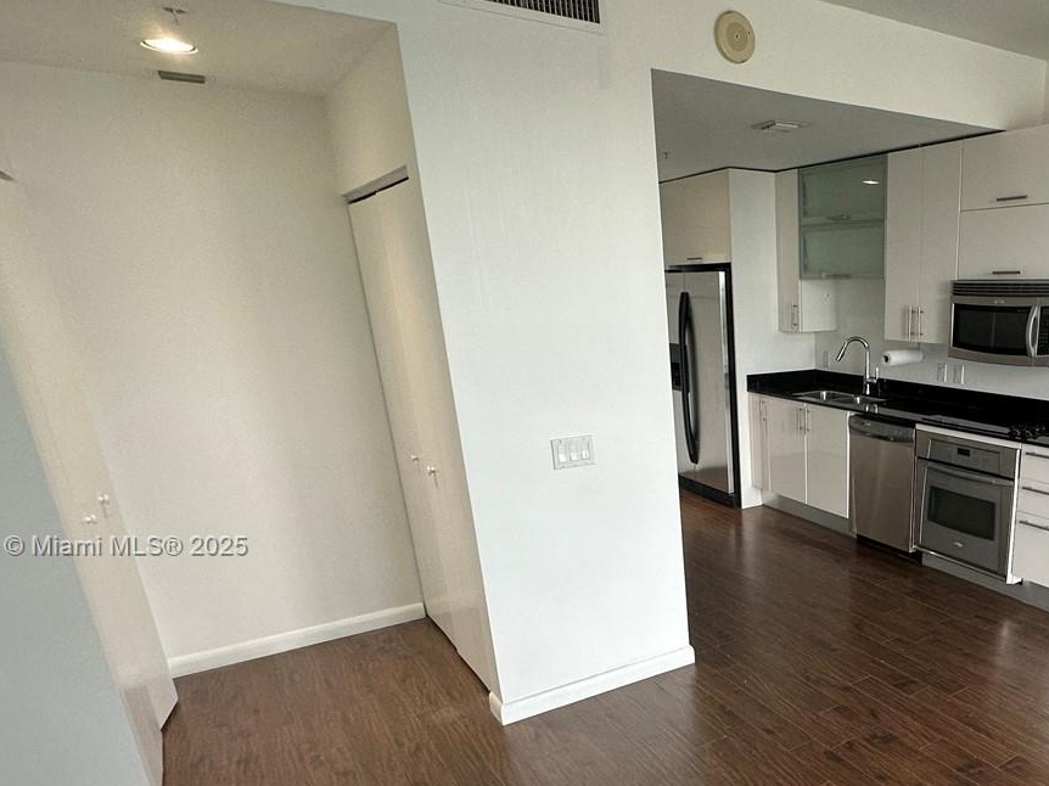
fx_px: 788
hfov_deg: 62.0
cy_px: 548
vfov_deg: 51.7
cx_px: 831
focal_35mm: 26
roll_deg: +1.0
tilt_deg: -18.1
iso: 100
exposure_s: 1/120
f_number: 2.2
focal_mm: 2.22
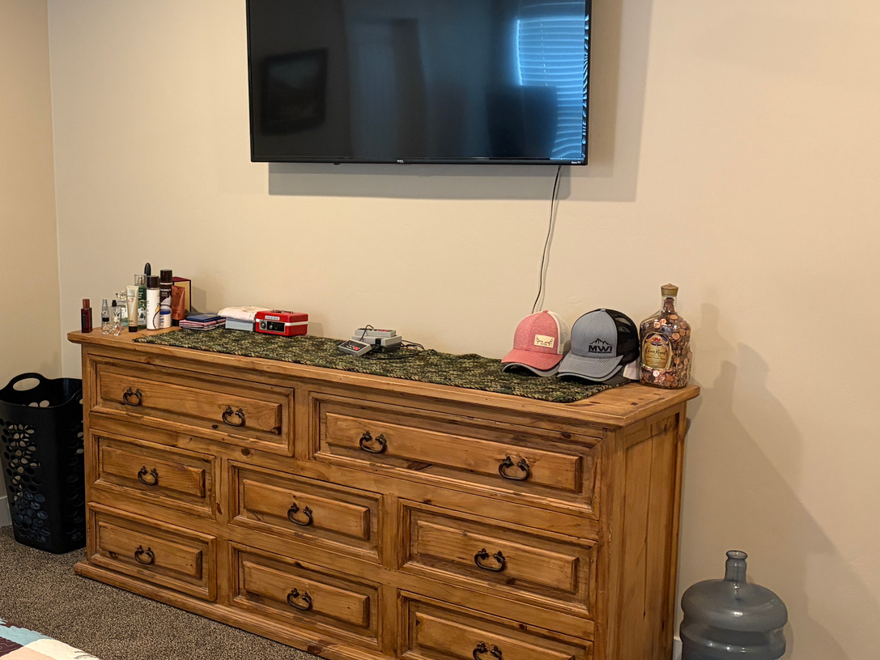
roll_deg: +0.1
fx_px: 1246
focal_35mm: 49
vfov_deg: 29.7
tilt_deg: -9.7
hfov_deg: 38.1
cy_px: 325
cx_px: 239
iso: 320
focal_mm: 5.96
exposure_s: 1/60
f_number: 1.6
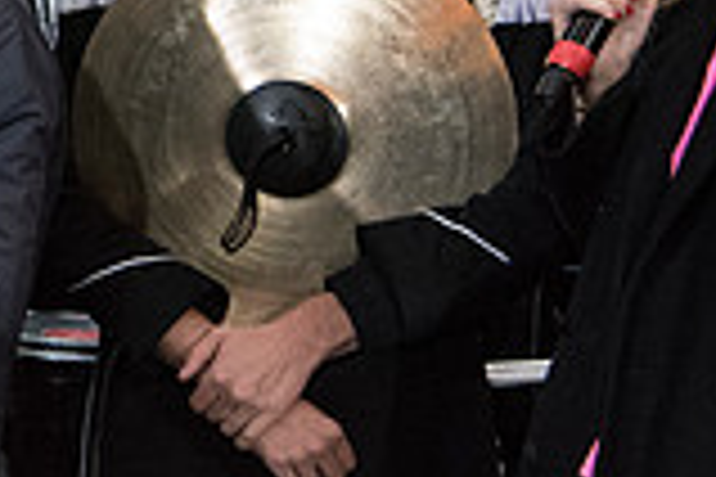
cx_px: -486
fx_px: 3043
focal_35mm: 153
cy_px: -196
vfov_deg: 8.8
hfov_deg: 12.5
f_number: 4
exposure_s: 1/2500
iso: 10000
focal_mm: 42
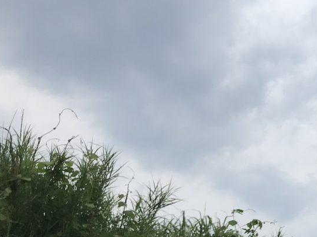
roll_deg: -1.8
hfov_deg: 28.6
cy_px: 187
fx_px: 568
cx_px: 339
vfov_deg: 23.3
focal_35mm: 62
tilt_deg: +16.8
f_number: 1.8
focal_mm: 3.99
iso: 20
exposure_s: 1/679
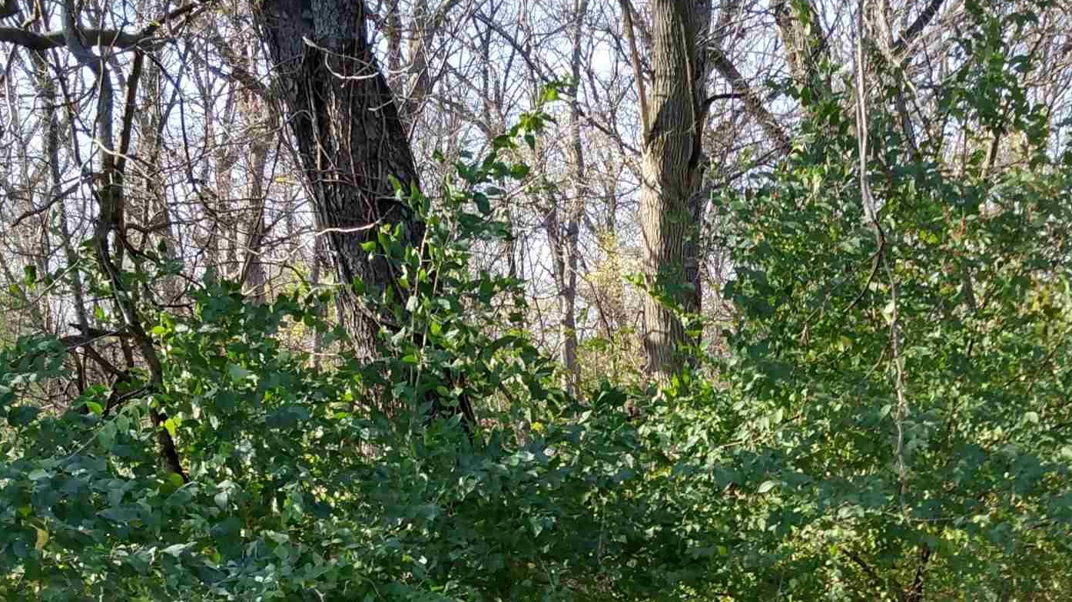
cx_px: 573
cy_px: 776
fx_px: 1364
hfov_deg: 42.9
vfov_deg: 22.4
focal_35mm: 48
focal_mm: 3.54
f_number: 2
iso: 100
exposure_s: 1/250
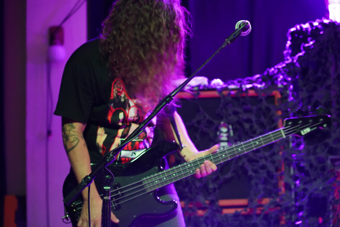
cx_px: 170
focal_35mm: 82
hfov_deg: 24.8
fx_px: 774
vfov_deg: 16.7
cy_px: 114
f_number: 4
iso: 12800
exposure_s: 1/25
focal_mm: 82
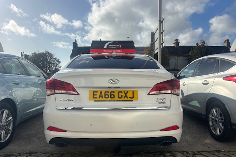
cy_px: 89
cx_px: 121
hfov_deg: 65.5
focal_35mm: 28
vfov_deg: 46.3
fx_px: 184
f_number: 1.6
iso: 50
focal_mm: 5.96
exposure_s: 1/6329
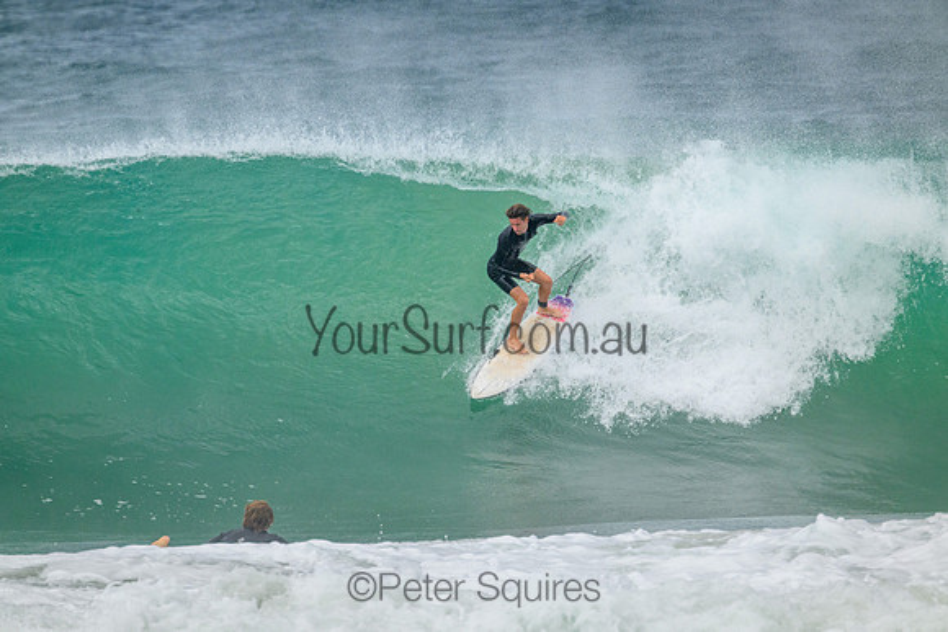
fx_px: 21071
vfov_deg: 1.7
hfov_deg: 2.6
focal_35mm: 800
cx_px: 474
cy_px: 316
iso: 1400
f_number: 11
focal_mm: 800
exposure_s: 1/2000
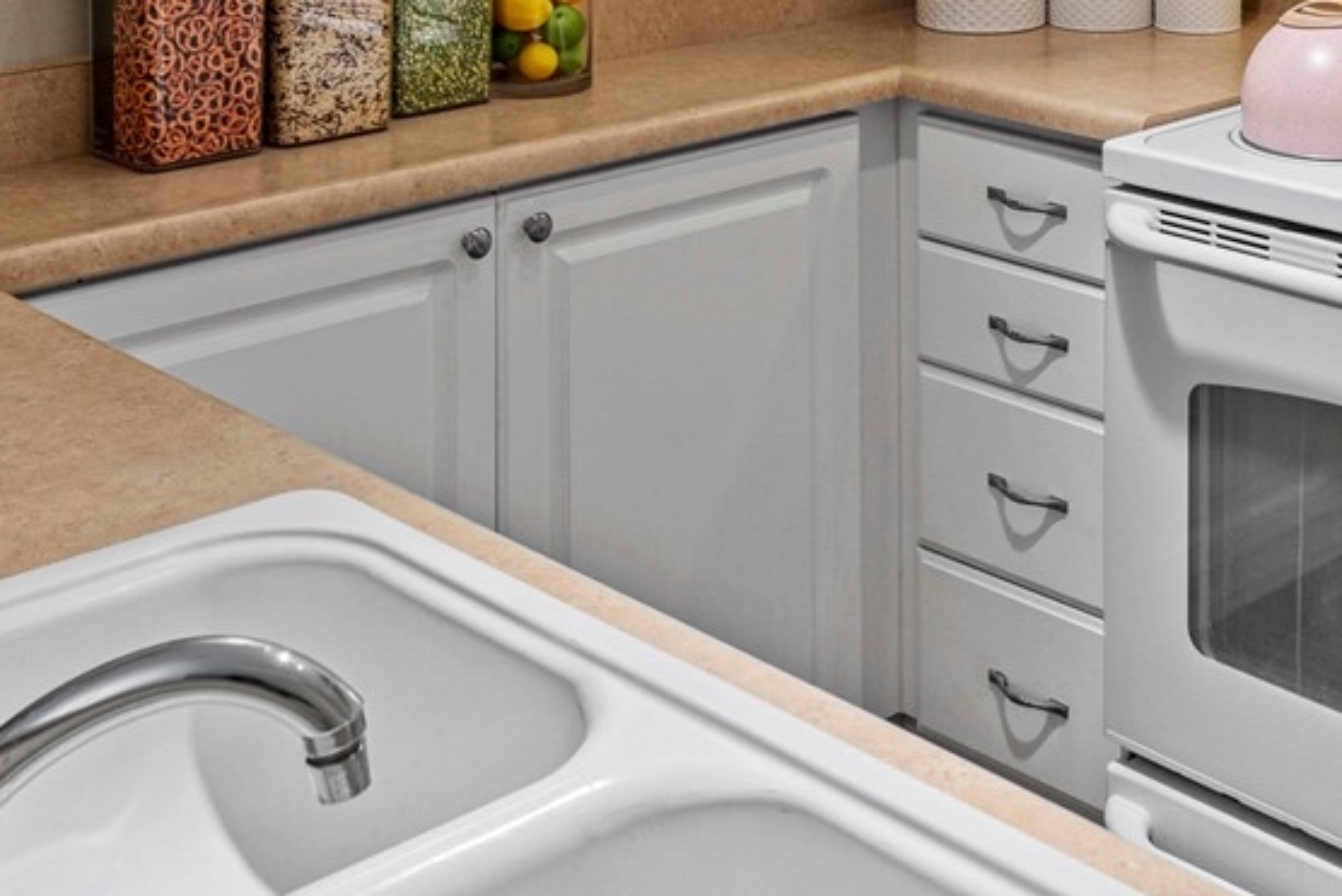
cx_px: 976
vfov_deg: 20.5
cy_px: -388
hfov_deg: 33.9
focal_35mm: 58
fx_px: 2163
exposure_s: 1/13
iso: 1000
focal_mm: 19
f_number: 8
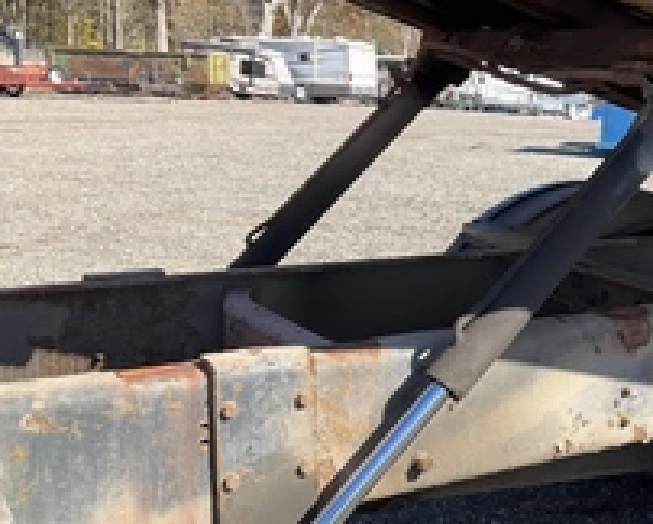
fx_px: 1083
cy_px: 281
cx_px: 585
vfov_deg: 27.2
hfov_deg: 32.0
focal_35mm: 56
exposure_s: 1/593
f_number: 1.8
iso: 25
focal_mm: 3
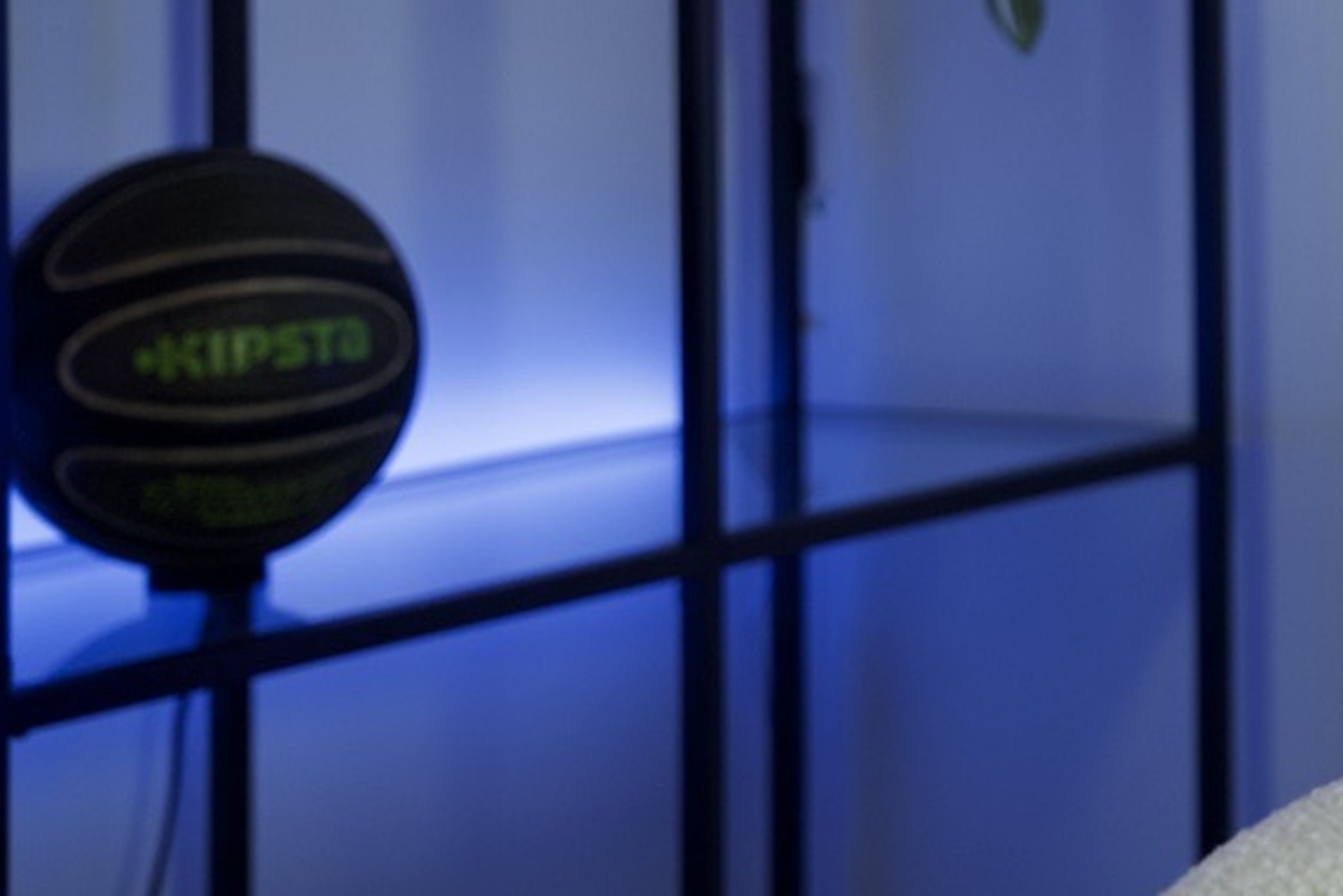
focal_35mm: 133
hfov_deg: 14.8
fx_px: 4971
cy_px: -194
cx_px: 1715
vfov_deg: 10.1
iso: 640
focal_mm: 47.8
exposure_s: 1/125
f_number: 3.5
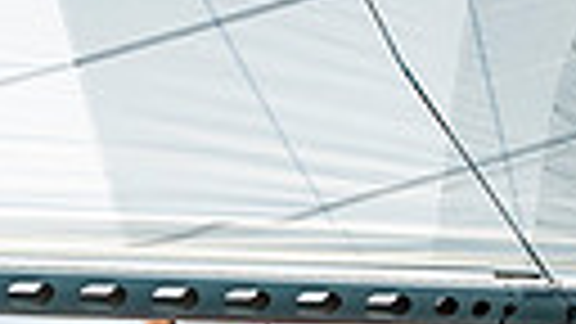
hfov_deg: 5.7
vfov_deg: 3.2
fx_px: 5789
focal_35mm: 379
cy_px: 392
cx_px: 328
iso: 320
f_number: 5
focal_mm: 80
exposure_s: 1/3200
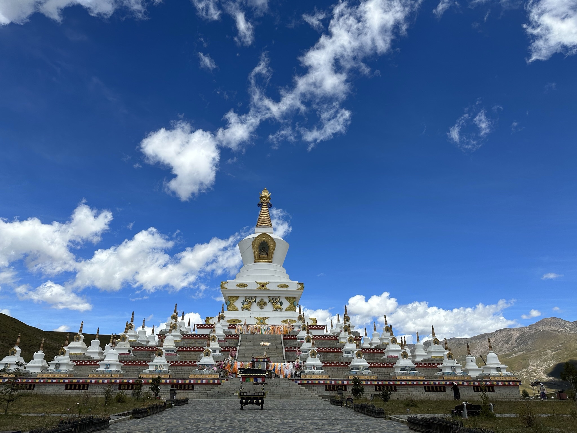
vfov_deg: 56.8
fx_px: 400
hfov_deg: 71.6
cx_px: 288
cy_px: 216
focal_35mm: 24
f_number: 1.78
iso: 80
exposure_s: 1/4762
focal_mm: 6.86
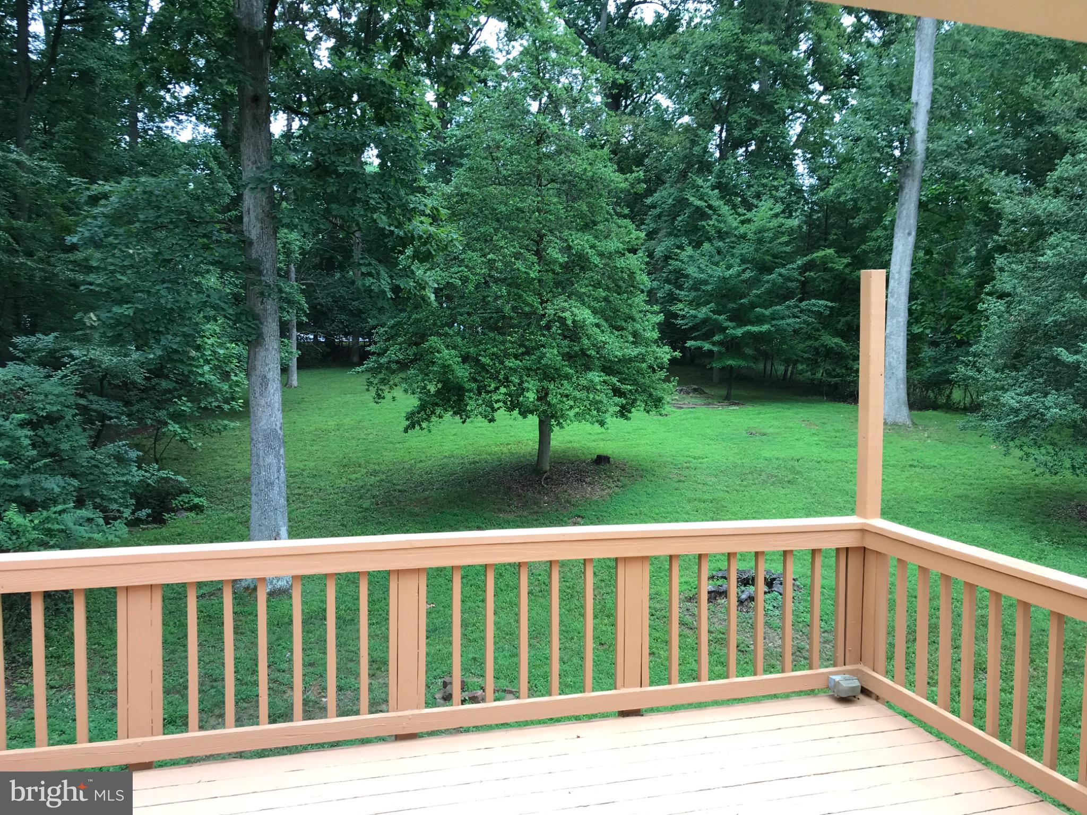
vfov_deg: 49.7
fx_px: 879
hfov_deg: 63.4
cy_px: 408
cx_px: 544
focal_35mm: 28
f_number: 1.8
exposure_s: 1/123
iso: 20
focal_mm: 3.99
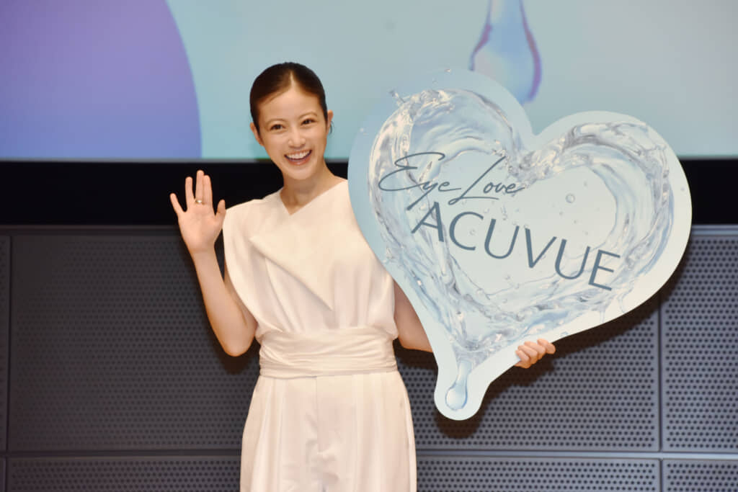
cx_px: 369
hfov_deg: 9.5
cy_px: 246
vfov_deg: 6.3
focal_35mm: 218
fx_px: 4459
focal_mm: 145
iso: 800
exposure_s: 1/250
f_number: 8
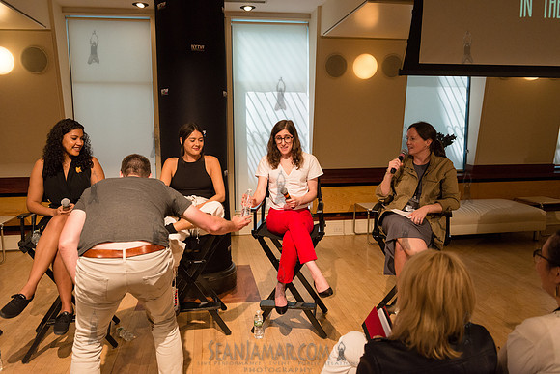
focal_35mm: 29
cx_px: 280
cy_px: 187
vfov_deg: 45.0
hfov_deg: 63.6
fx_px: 451
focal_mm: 29
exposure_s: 1/500
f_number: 4
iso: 2500
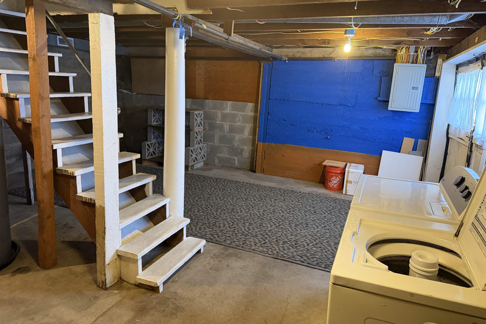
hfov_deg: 71.5
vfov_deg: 51.2
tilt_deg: -10.7
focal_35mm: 25
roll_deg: -1.8
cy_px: 148
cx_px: 243
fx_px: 337
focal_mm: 6.76
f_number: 1.78
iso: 640
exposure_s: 1/60
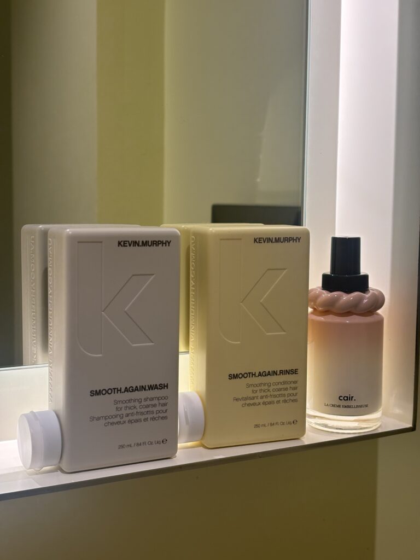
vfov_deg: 36.8
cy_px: 280
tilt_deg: -6.9
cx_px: 210
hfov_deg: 28.0
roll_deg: -1.5
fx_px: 841
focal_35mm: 52
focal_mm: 5.96
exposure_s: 1/50
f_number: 1.6
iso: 25
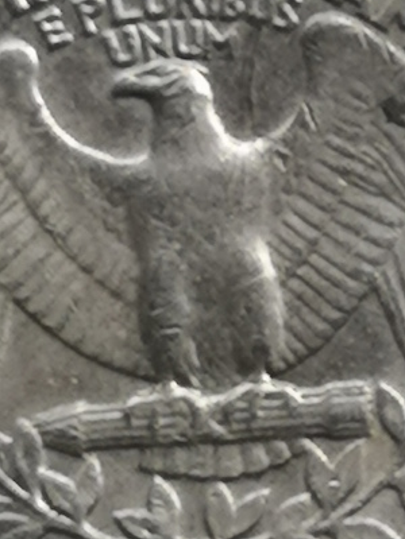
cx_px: 248
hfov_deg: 4.2
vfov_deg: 5.6
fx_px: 5554
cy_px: 242
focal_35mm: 356
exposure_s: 1/508
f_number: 1.8
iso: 50
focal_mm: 5.58
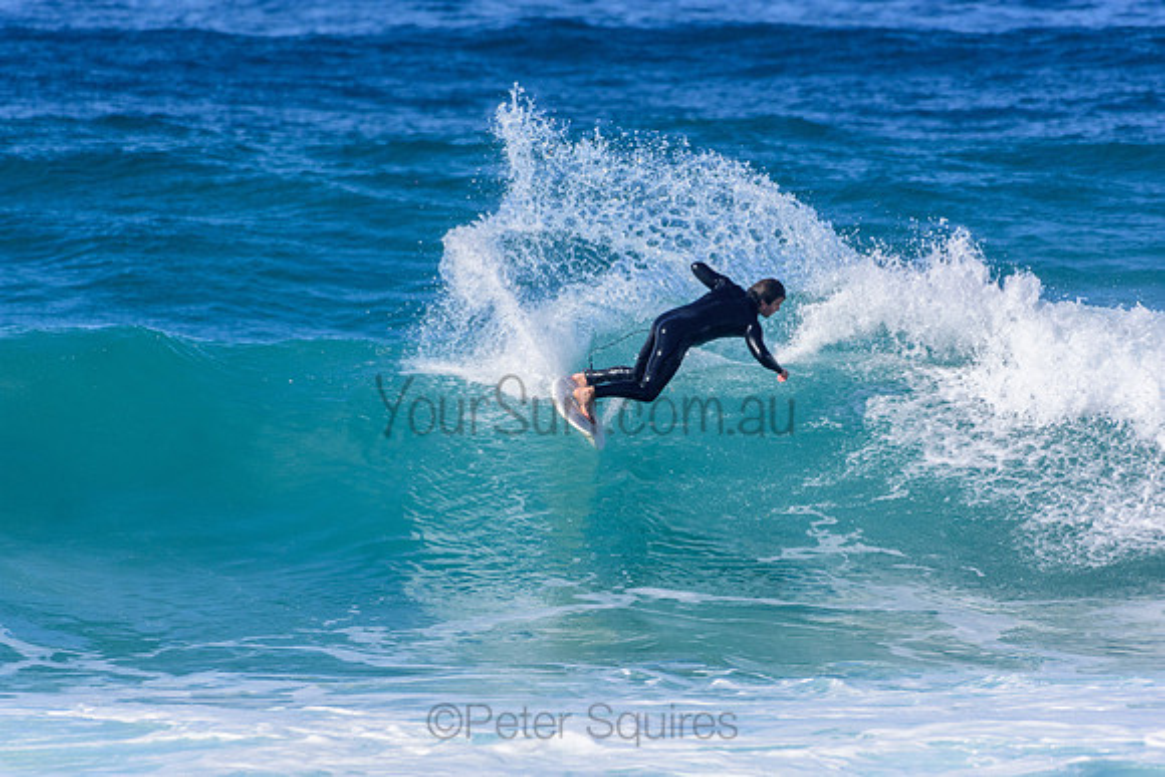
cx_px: 582
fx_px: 24275
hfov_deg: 2.7
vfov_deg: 1.8
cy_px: 388
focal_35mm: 750
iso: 320
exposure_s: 1/2000
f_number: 5.6
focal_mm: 500
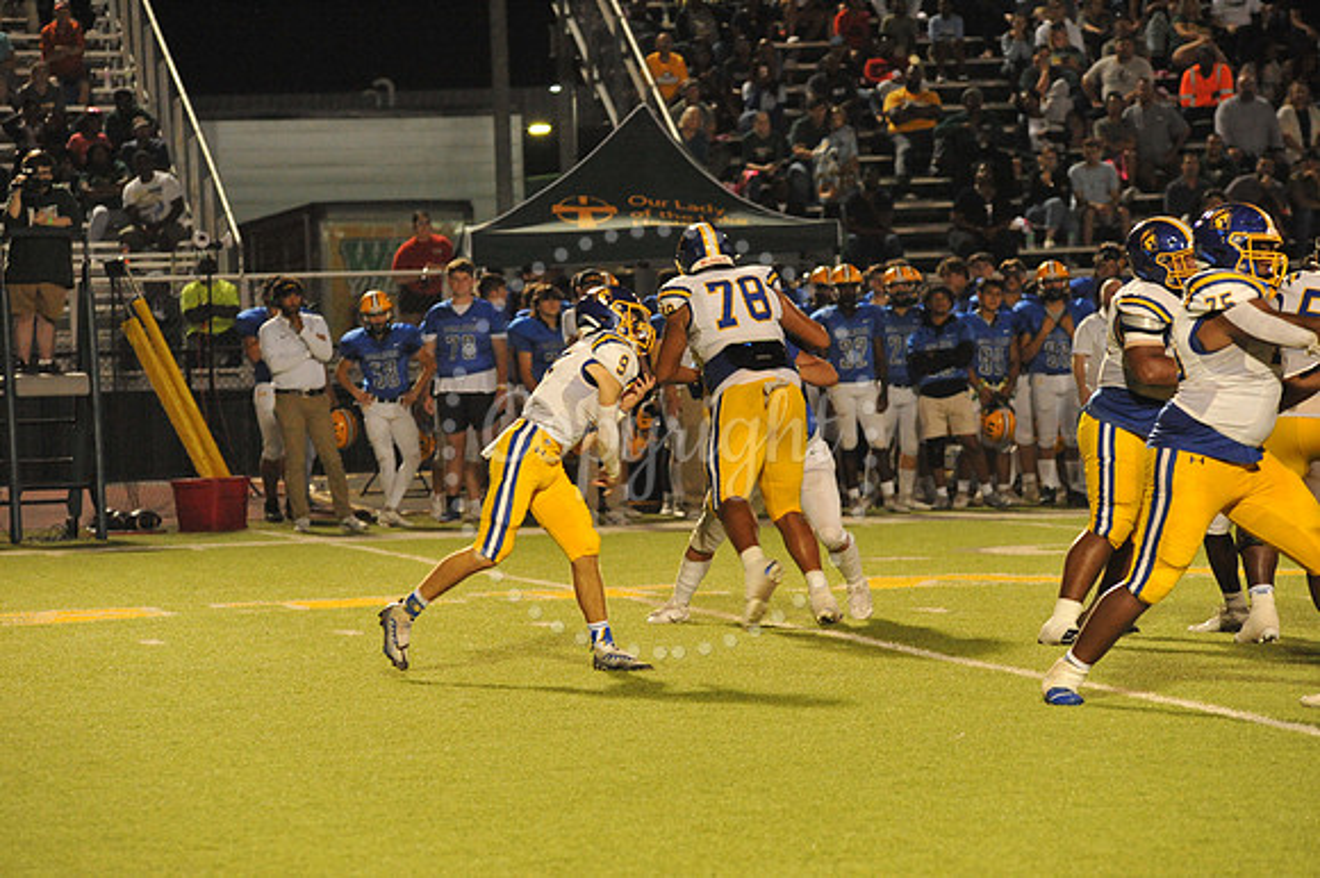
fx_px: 7329
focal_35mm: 200
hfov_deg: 10.3
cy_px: 439
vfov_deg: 6.9
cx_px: 660
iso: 6400
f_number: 6.3
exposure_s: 1/200
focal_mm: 200
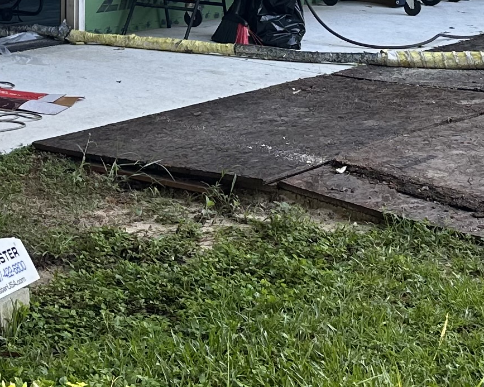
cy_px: -75
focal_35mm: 109
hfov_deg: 17.6
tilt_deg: -2.7
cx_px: 234
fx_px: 1561
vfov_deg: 13.7
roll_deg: -0.4
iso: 64
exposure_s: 1/148
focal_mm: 6.86
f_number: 1.78
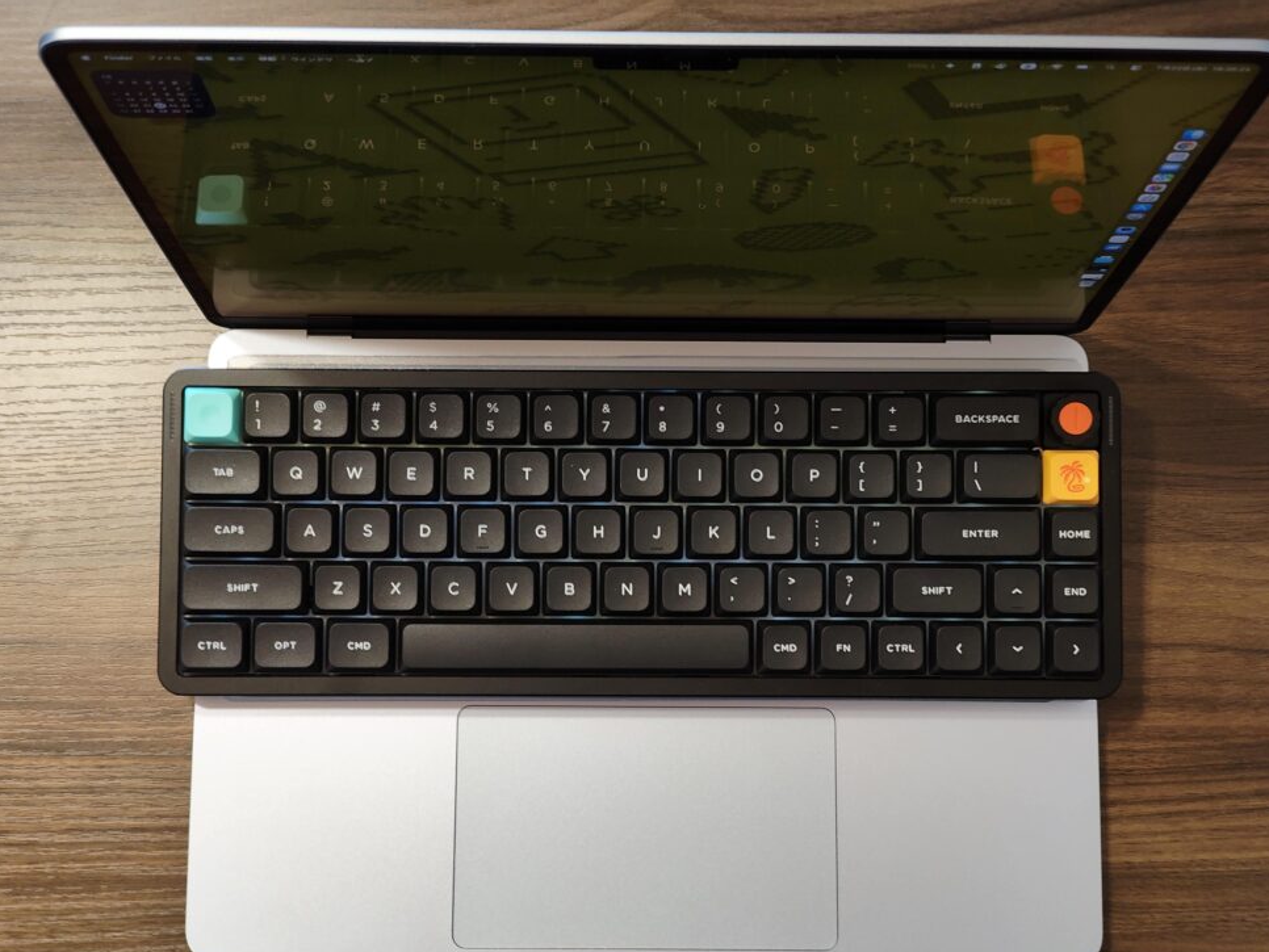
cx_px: 625
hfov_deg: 36.2
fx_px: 1943
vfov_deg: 27.5
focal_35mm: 53
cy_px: 502
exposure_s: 1/50
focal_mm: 7.1
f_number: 2
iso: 948
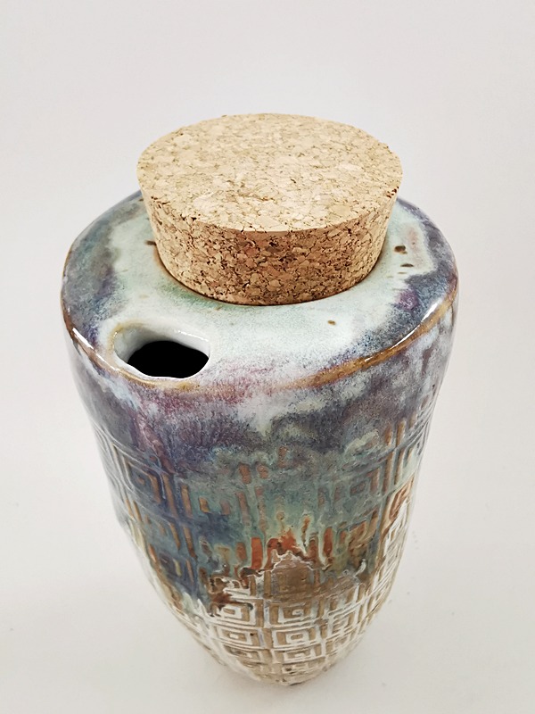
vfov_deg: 65.3
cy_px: 357
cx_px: 268
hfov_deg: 51.4
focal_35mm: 27
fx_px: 556
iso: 160
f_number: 2.2
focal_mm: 2.26
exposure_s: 1/33.3
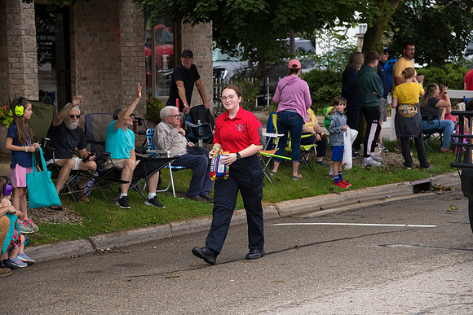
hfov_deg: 19.5
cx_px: 236
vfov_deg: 13.0
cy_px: 158
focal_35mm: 105
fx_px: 1380
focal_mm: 105
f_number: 6.3
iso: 640
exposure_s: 1/1000
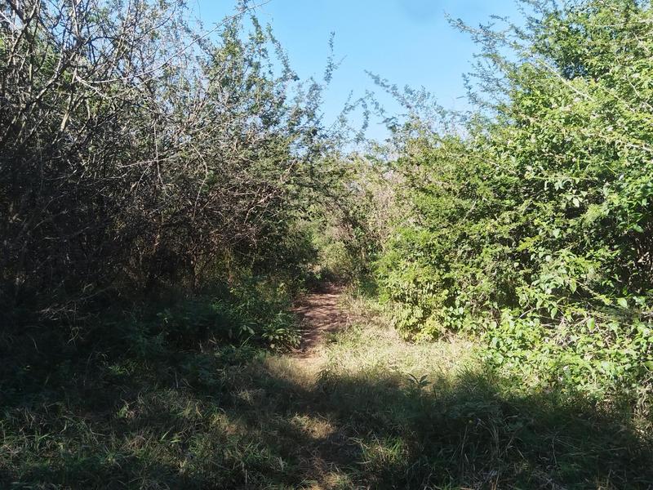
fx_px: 490
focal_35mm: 26
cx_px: 326
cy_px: 245
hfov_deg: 67.3
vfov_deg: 53.1
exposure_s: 1/179
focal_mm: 4.95
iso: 100
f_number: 1.9
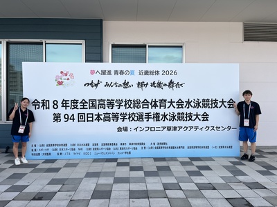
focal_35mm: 26
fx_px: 208
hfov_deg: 67.3
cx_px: 138
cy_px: 104
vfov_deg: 53.1
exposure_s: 1/1776
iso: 50
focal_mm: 5.1
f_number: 1.6
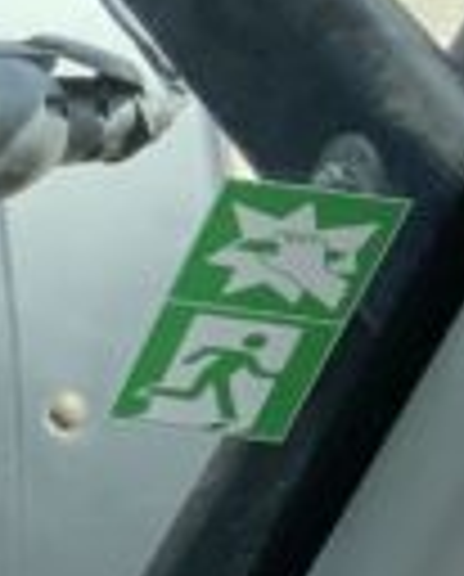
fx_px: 3866
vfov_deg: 8.5
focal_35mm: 226
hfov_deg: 5.7
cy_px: -22
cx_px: -1554
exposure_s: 1/534
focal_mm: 3
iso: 16
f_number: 1.8
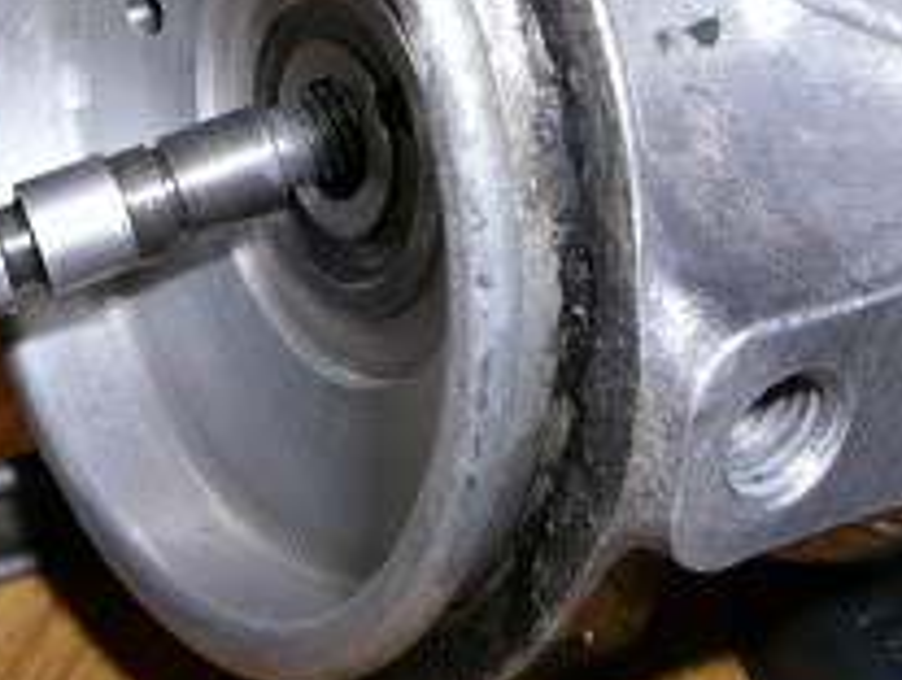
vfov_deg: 13.4
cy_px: -100
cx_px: 209
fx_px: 2819
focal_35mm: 108
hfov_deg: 18.1
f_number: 2.8
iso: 80
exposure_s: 1/30
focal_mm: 5.2
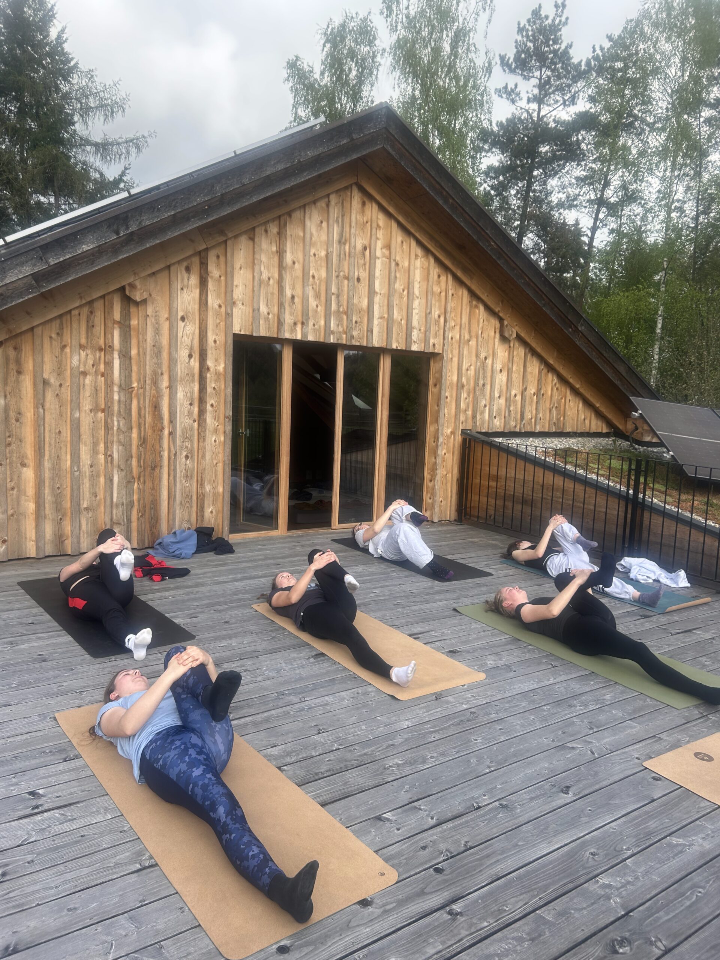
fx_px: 721
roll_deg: -3.5
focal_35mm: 26
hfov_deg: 53.1
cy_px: 480
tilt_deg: -7.2
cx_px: 360
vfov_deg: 67.3
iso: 50
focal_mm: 5.7
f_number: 1.5
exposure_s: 1/1808
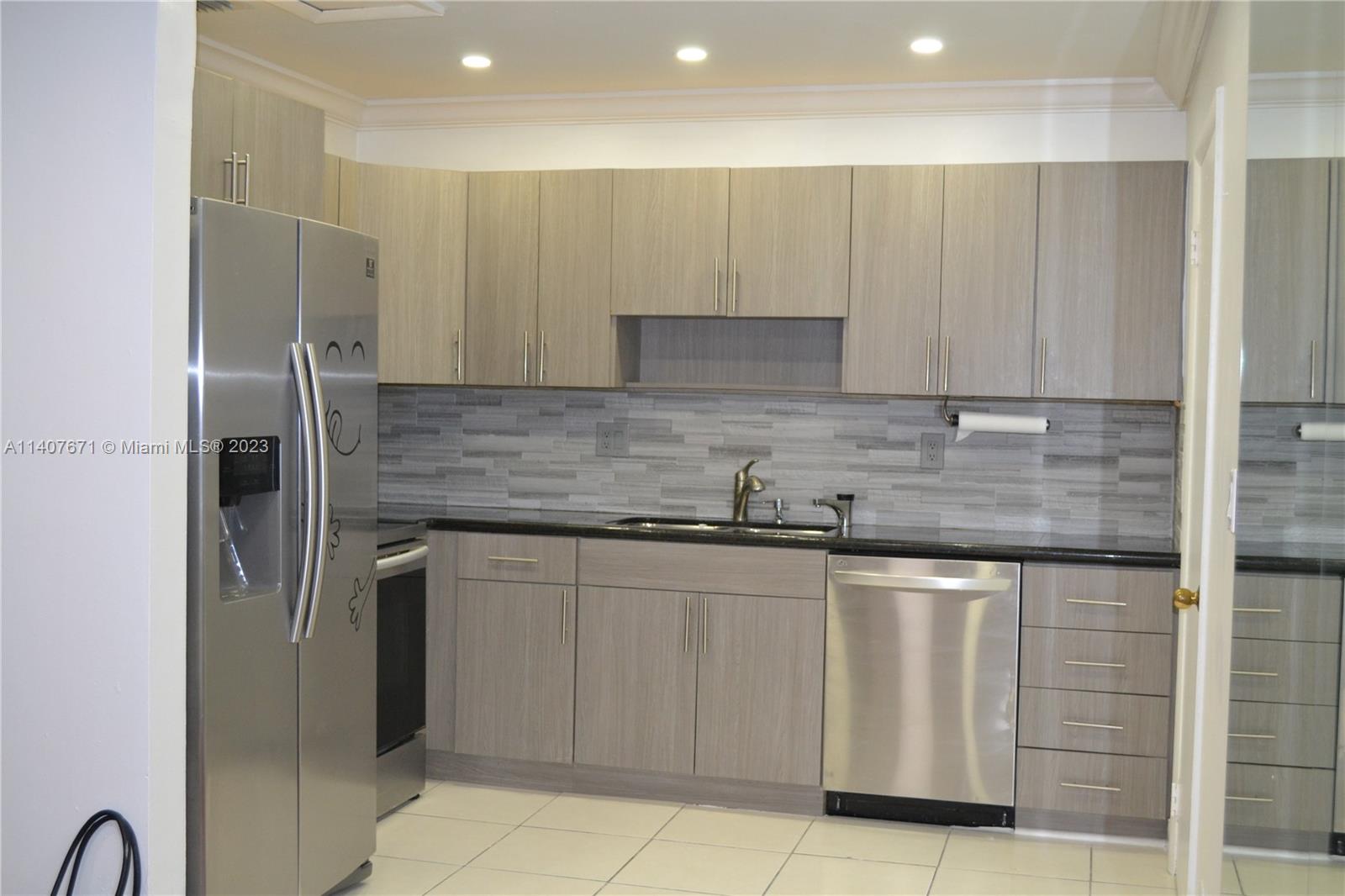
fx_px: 1457
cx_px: 672
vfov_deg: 34.2
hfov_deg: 49.6
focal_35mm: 39
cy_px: 448
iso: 1000
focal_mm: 26
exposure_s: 1/60
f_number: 4.2
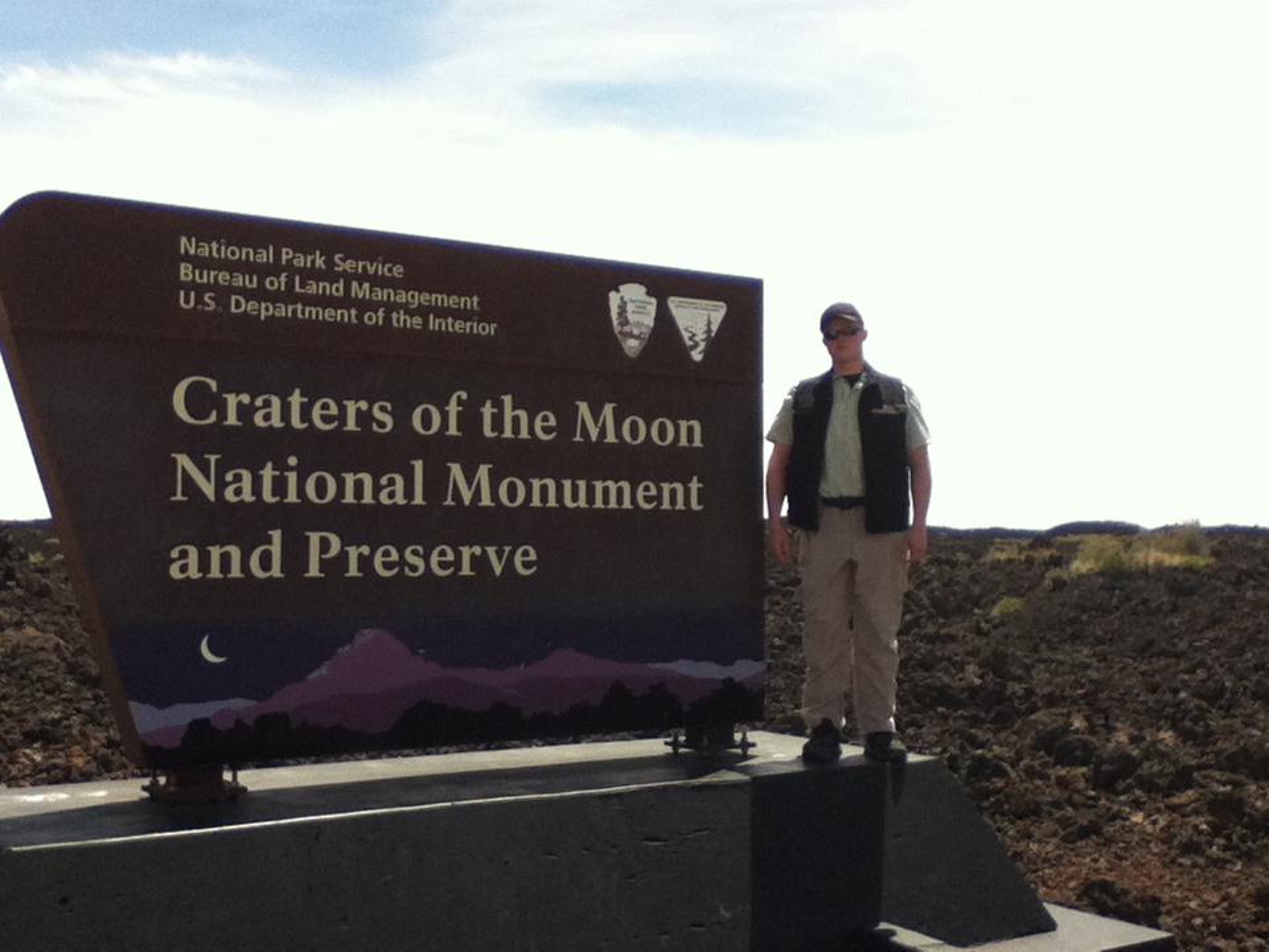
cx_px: 634
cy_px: 476
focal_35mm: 32
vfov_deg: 44.2
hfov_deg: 56.8
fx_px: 1173
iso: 80
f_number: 2.4
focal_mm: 3.85
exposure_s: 1/1313
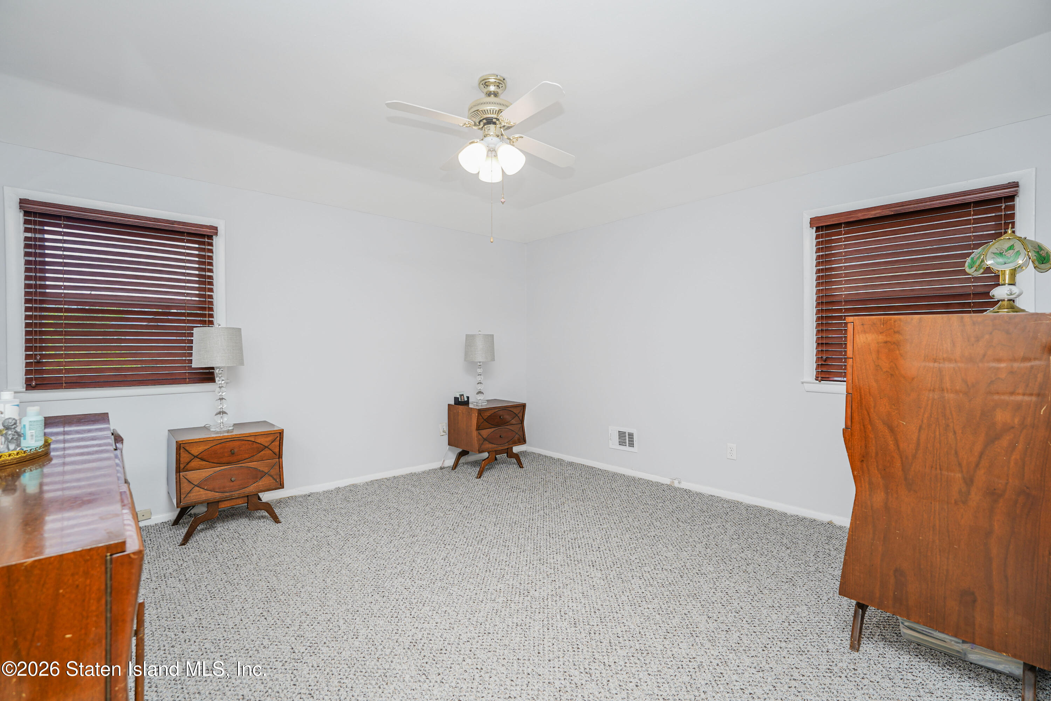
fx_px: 482
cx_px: 526
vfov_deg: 72.1
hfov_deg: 95.0
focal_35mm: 16
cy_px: 350
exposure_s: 1/30
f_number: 4
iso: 64
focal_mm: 16.5
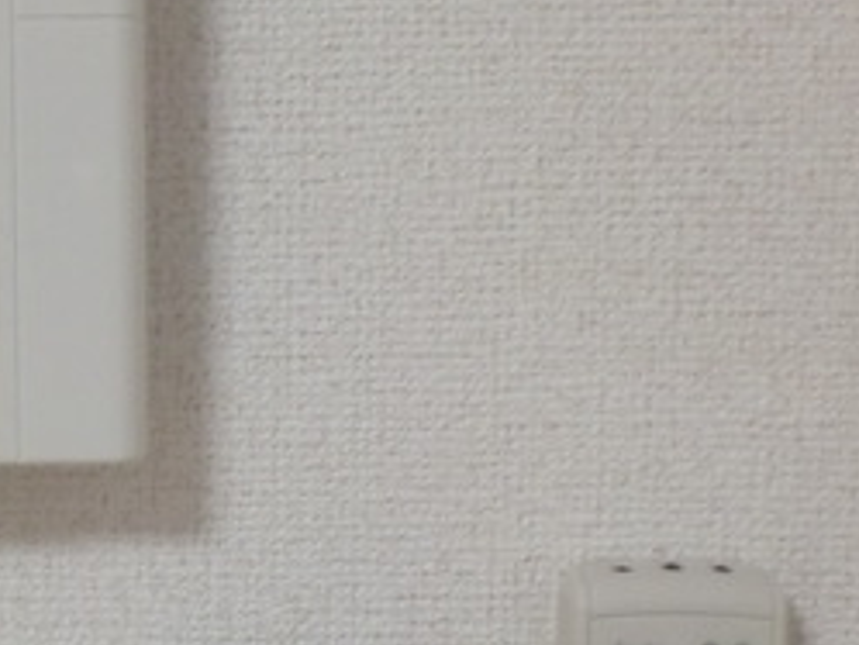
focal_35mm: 90
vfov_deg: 16.3
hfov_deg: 21.5
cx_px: 155
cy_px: 483
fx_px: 2234
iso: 250
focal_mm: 6.3
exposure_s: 1/60
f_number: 3.1
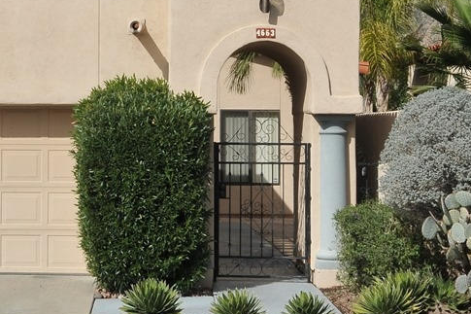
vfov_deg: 17.8
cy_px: 84
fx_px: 994
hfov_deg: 26.2
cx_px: 93
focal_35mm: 76
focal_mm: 24
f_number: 18
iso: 320
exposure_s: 1/250
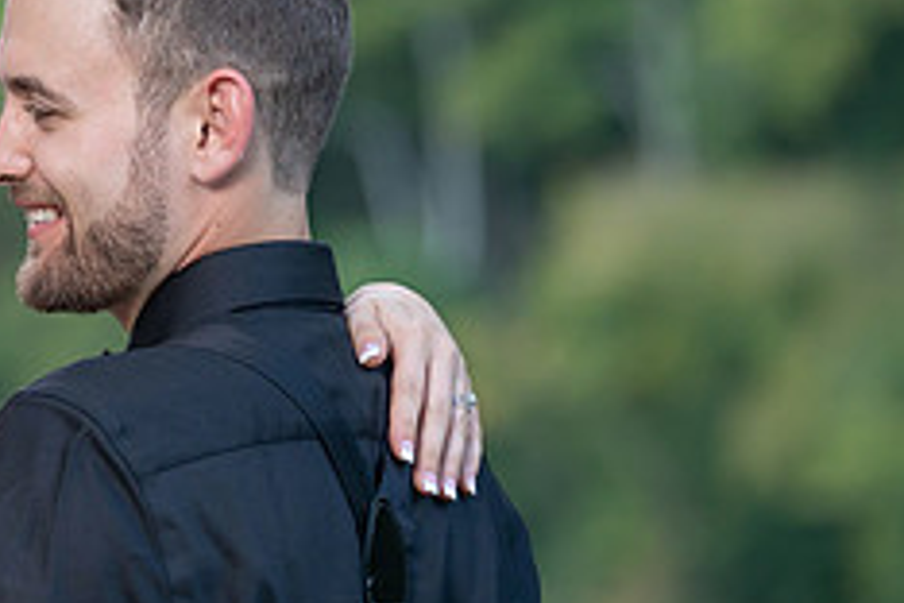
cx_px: -8
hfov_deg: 5.4
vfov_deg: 3.6
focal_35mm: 382
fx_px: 9592
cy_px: 570
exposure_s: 1/200
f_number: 4
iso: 500
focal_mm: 154
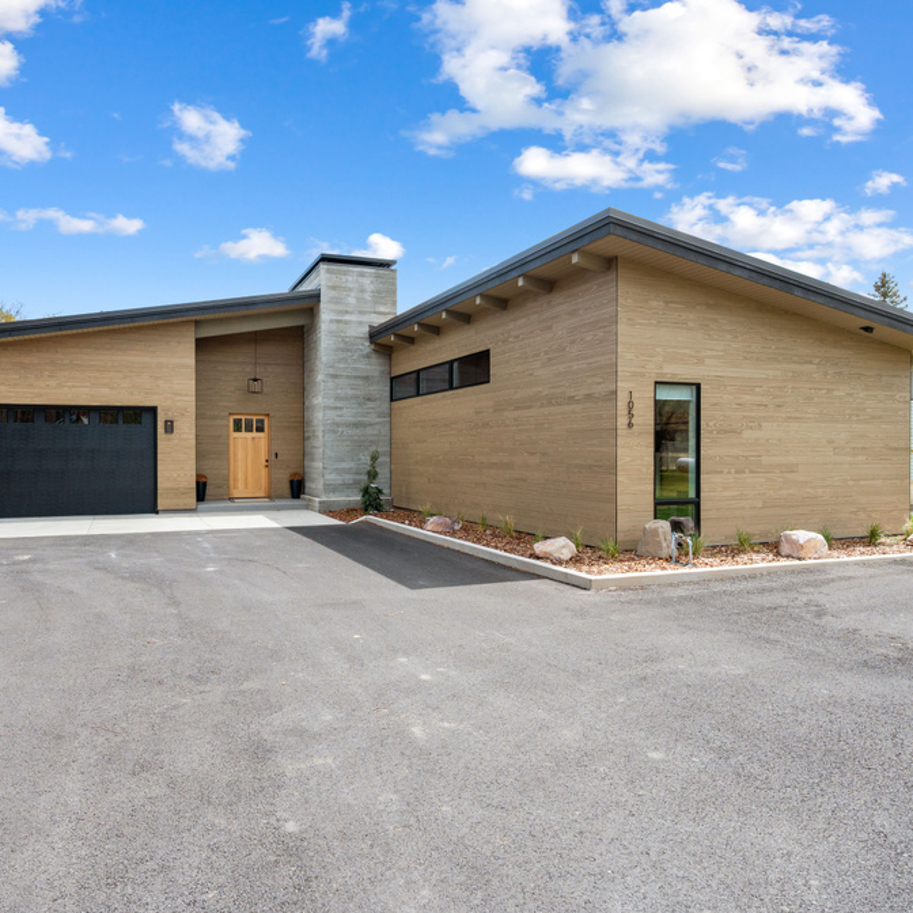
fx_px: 676
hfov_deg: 67.6
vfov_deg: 68.1
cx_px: 380
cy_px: 456
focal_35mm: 23
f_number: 7.1
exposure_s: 1/1000
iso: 500
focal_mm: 17.5
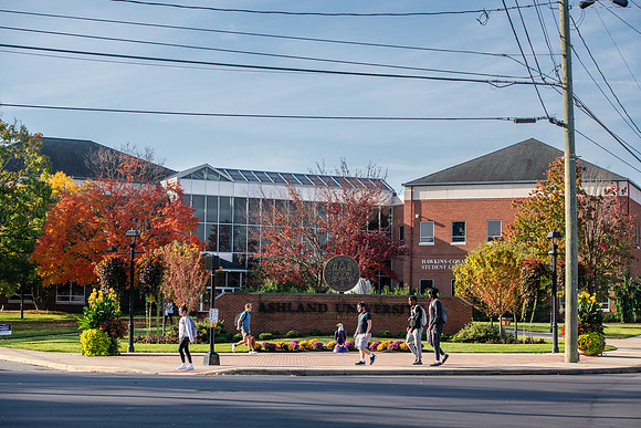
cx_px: 320
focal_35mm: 80
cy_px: 214
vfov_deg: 17.1
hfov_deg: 25.4
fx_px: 1425
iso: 160
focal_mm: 80
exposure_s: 1/400
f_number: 6.3
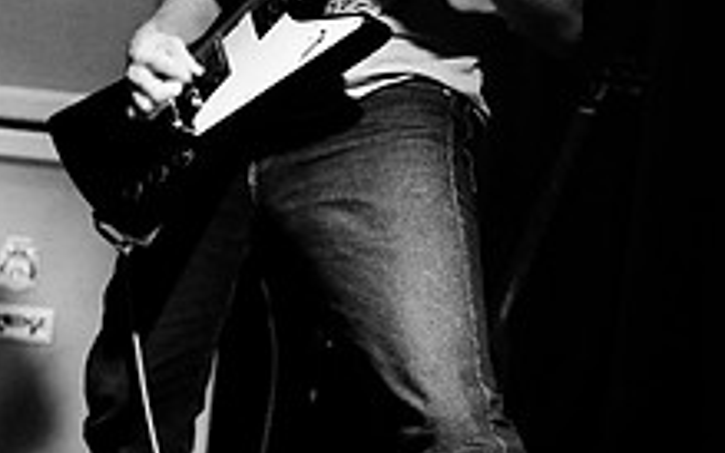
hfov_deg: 22.1
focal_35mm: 94
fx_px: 1858
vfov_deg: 13.9
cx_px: 334
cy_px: 119
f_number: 2.2
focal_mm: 30
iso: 2000
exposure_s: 1/125
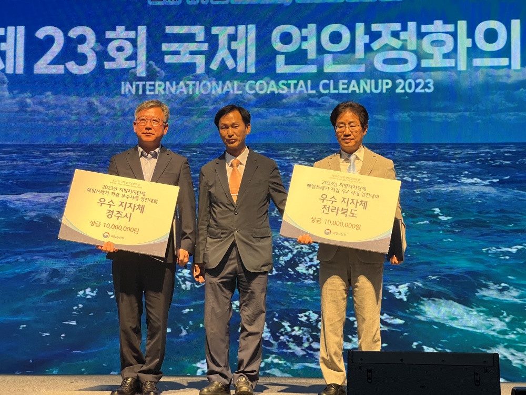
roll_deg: -0.9
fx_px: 1170
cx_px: 263
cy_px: 198
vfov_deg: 19.1
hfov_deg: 25.3
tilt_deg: +4.9
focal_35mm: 77
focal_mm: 9
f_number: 2.8
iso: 160
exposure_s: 1/120
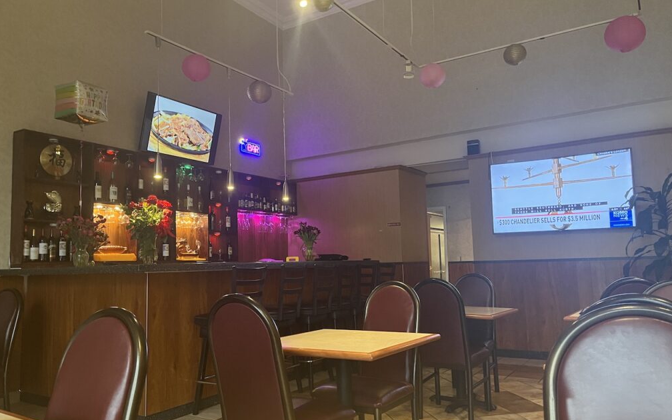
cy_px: 213
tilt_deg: +5.2
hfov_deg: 66.5
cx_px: 334
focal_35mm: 28
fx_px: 513
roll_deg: +1.0
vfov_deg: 44.5
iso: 500
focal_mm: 5.1
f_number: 1.6
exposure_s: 1/60
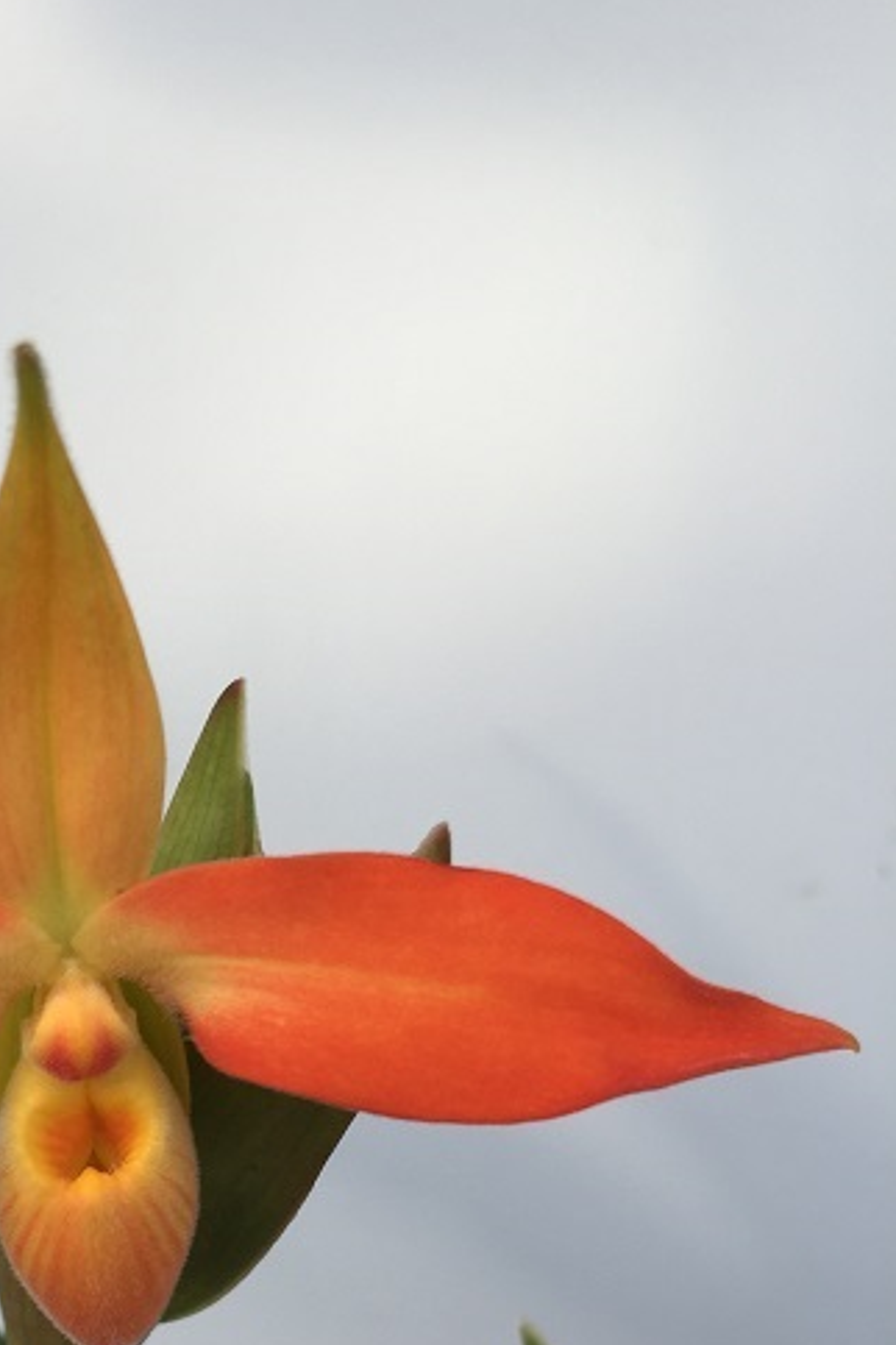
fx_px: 1867
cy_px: 1069
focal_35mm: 50
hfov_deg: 26.0
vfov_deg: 38.2
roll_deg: -0.6
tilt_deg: -28.3
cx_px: 72
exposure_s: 1/202
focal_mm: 4.15
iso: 32
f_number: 2.2
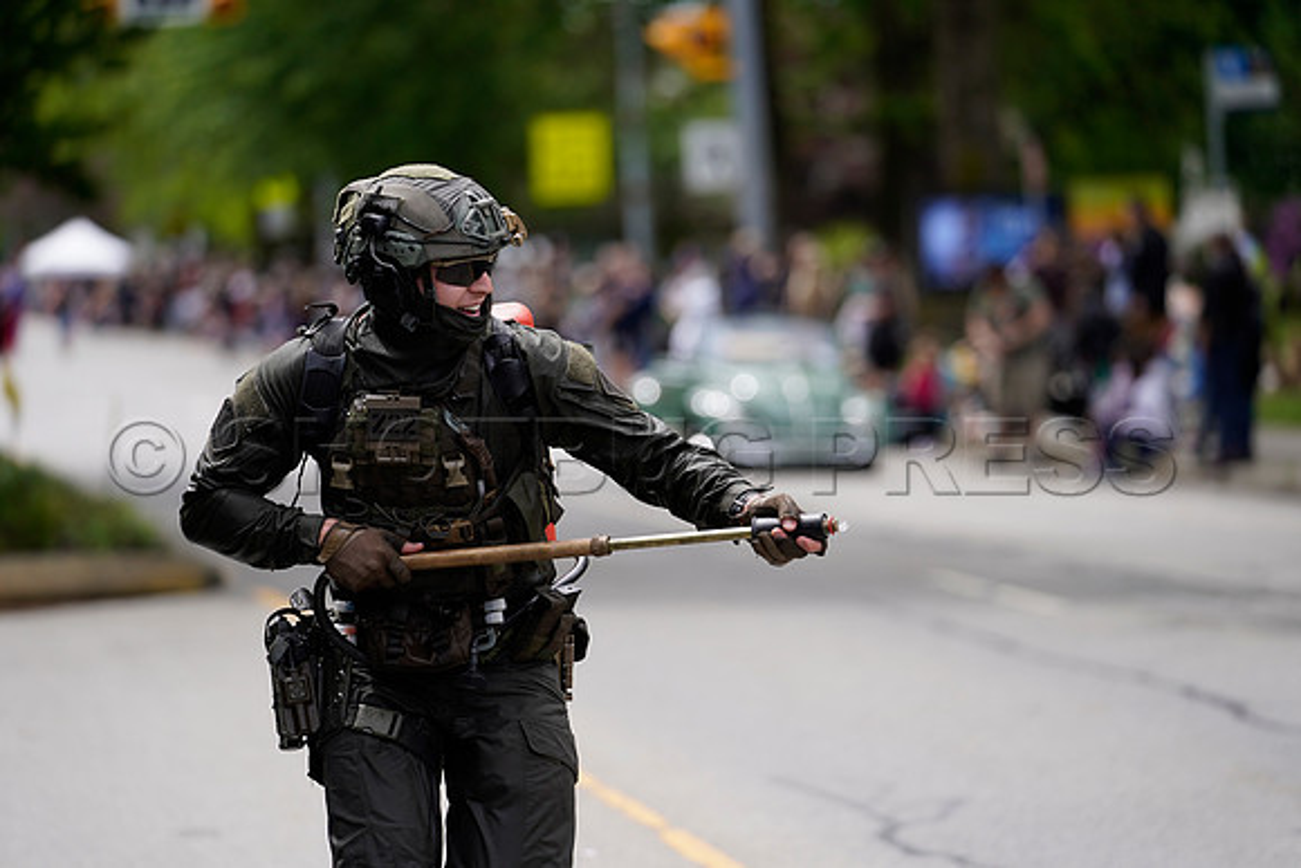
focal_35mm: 187
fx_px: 6759
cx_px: 650
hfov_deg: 11.0
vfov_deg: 7.3
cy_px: 434
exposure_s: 1/400
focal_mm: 187
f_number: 3.2
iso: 160
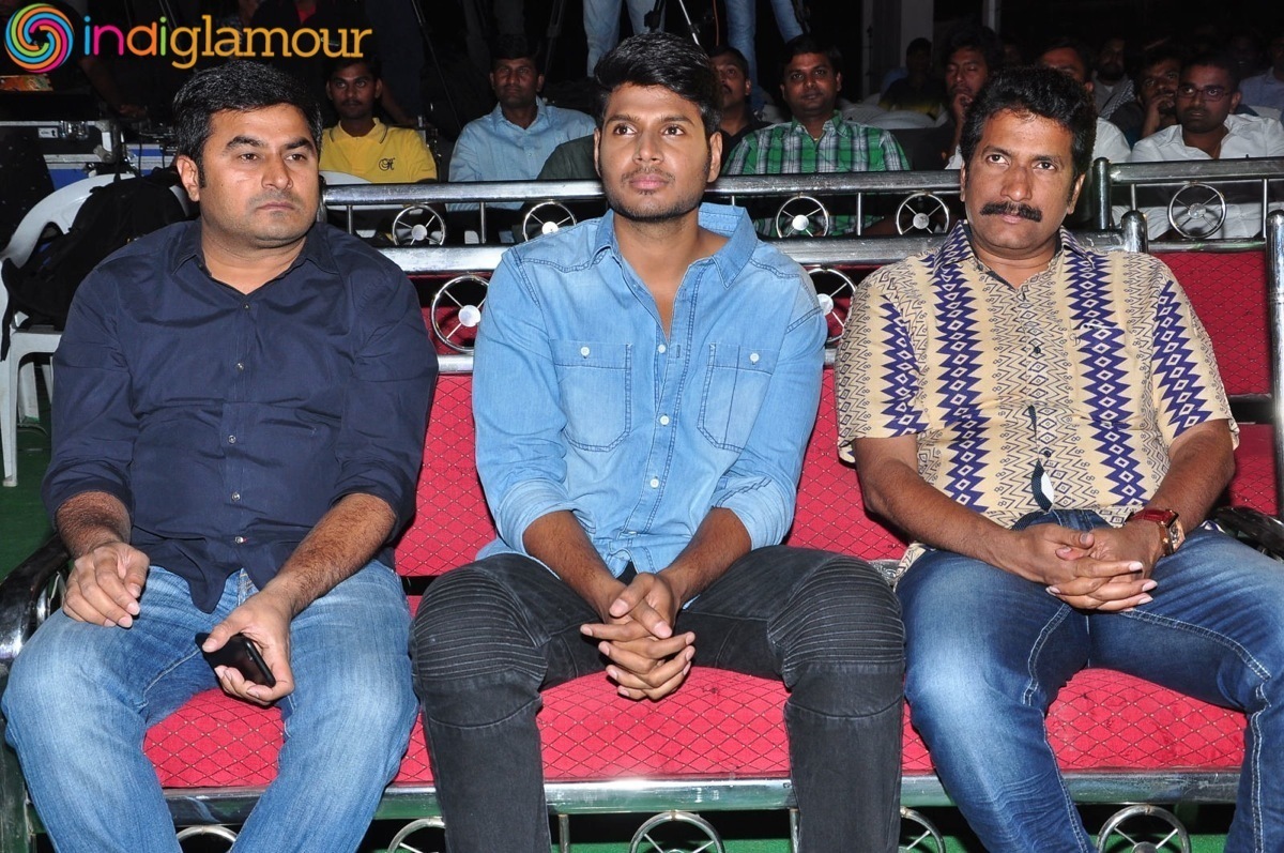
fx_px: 1870
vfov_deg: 25.7
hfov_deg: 37.9
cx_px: 642
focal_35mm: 52
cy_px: 426
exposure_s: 1/125
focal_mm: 35
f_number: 9
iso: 400
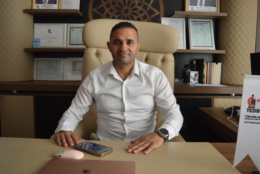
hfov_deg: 60.3
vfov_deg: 42.3
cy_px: 89
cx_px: 126
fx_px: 224
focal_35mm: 31
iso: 400
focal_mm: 20
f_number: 4
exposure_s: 1/60
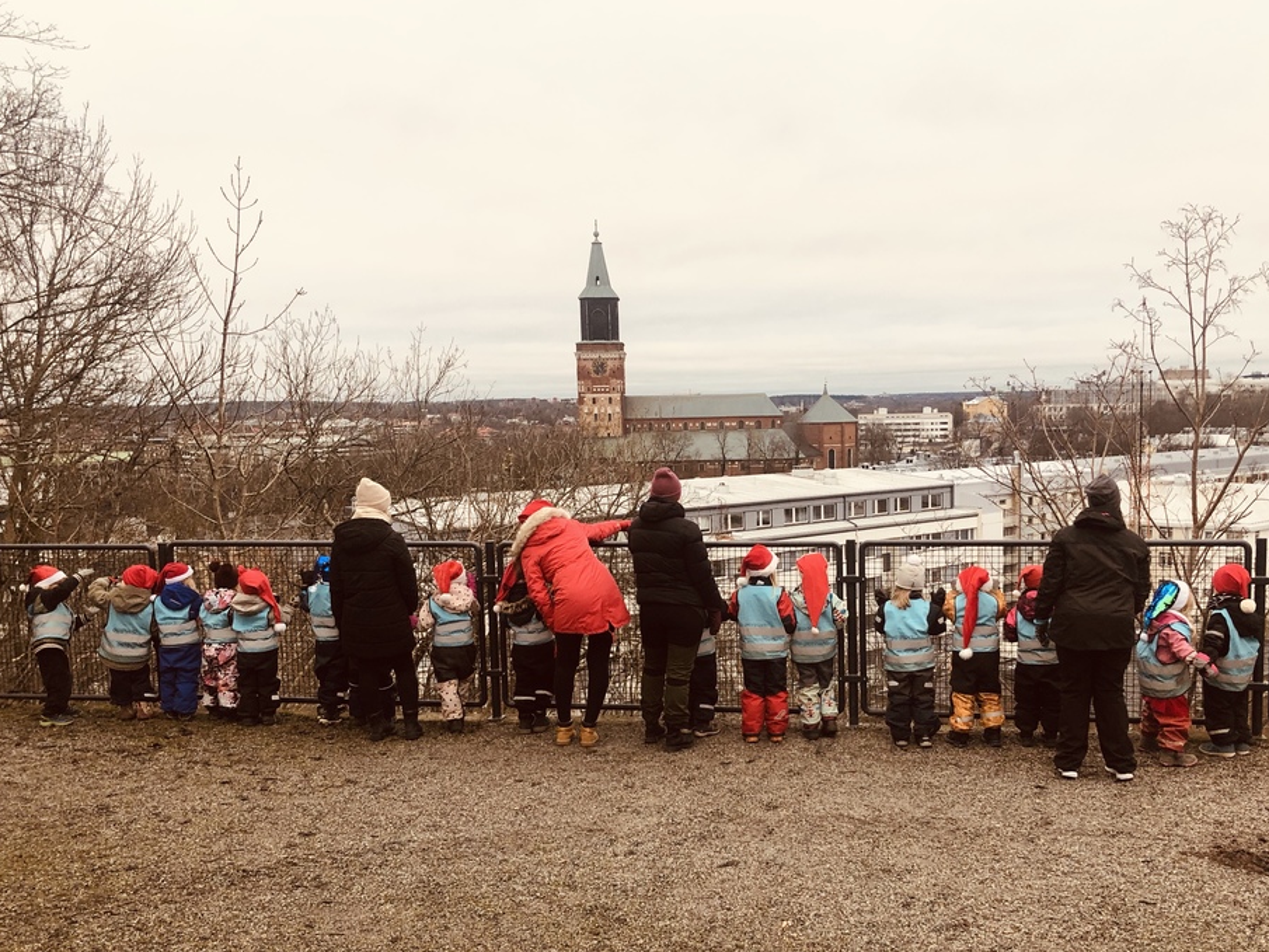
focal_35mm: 33
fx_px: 1210
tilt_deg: -6.3
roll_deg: +1.7
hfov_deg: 55.1
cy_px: 537
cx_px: 728
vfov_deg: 42.9
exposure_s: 1/40
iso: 20
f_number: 1.8
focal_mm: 3.99
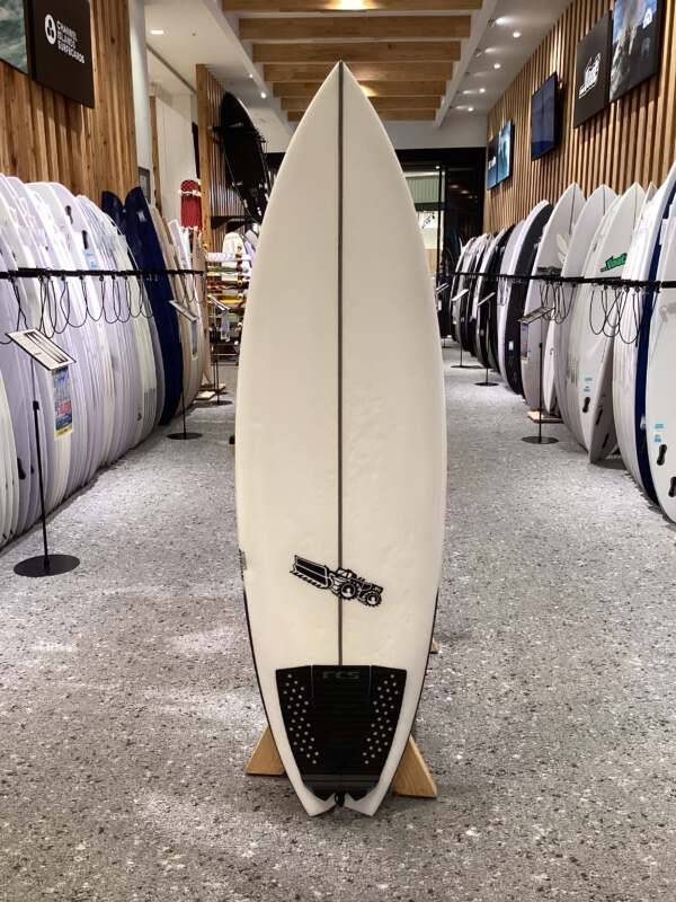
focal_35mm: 31
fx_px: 807
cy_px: 451
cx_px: 338
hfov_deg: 45.4
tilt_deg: -13.0
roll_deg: -2.2
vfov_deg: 58.4
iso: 125
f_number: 2.4
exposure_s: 1/60
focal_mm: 3.3
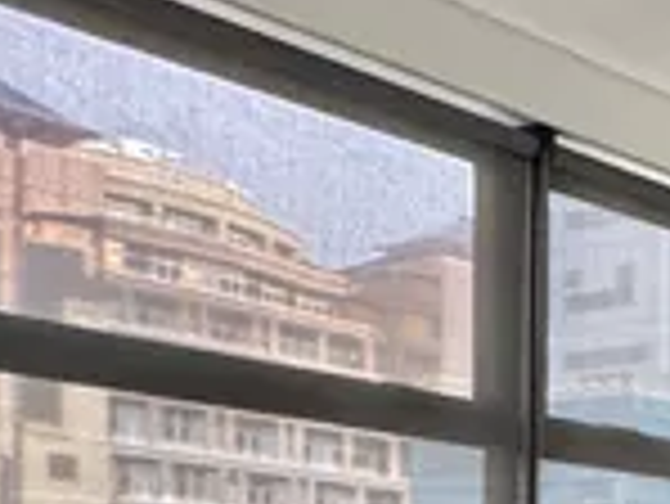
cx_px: 1466
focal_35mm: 75
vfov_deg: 17.9
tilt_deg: -1.5
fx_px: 1453
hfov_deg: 16.5
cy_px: 716
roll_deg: -0.2
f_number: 2.2
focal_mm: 2.22
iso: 250
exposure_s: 1/100
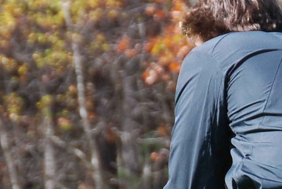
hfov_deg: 1.9
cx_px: 256
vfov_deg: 1.3
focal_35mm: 1098
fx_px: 8609
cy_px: 164
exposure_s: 1/160
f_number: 9
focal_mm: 135
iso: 200
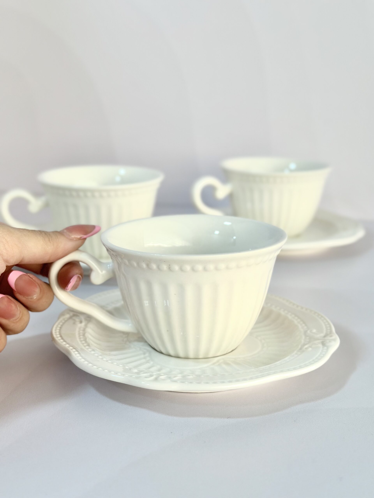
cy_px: 249
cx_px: 187
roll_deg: -1.1
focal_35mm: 48
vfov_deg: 39.7
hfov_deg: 30.3
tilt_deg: -15.0
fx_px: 691
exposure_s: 1/185
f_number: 1.78
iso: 80
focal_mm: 6.86
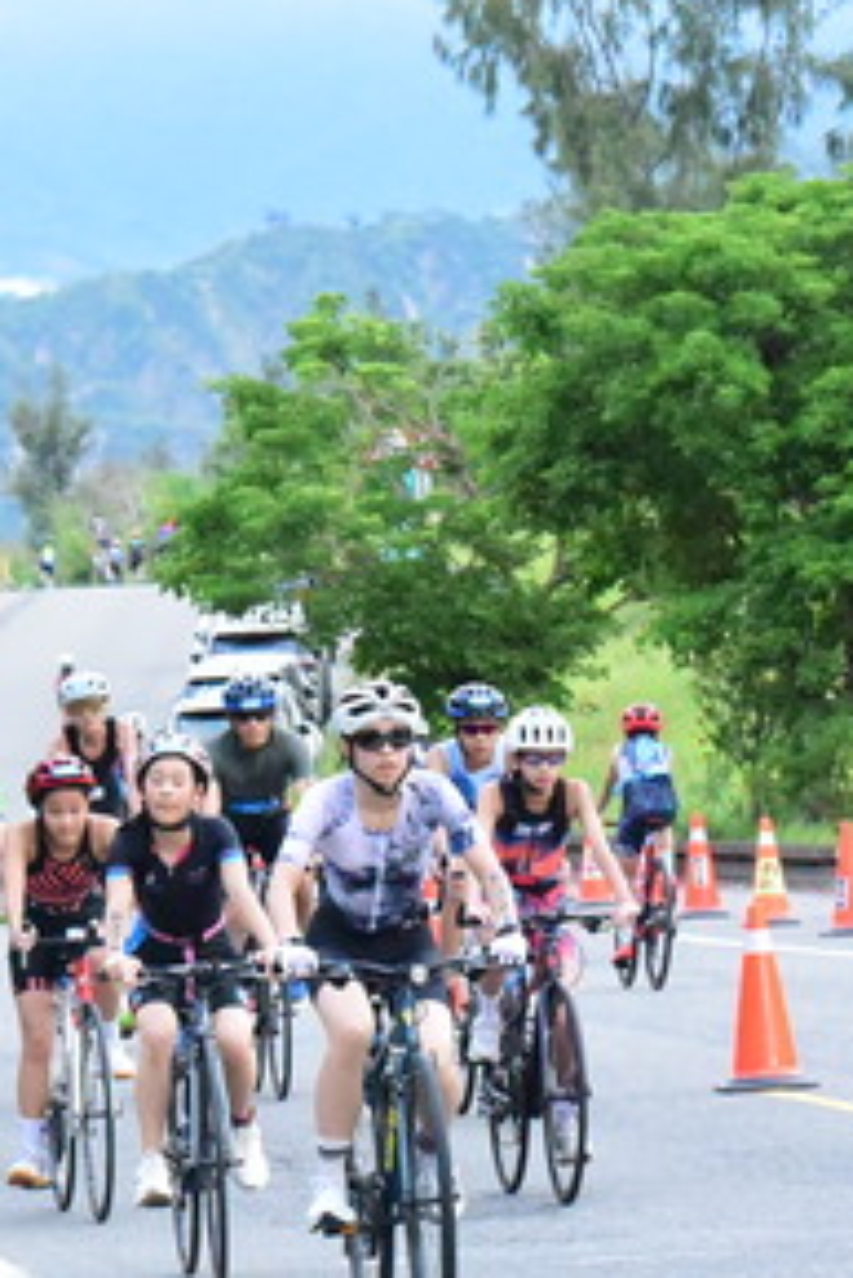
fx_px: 11501
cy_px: 807
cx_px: 168
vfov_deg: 6.4
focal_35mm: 324
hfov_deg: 4.2
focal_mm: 120
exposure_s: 1/1600
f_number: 10
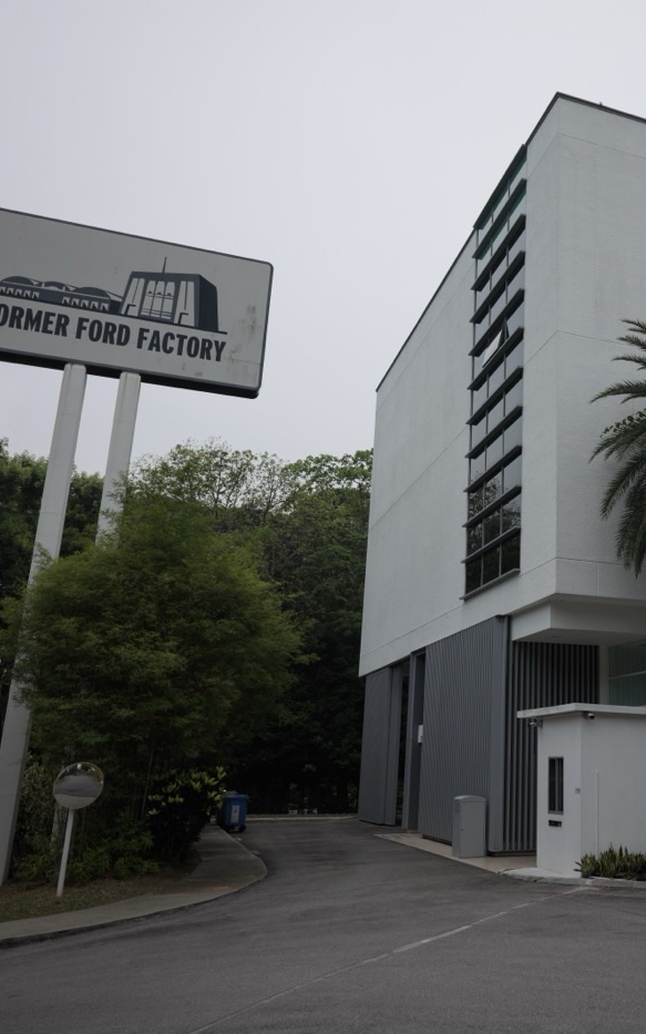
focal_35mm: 32
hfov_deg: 37.3
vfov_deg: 59.6
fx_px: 902
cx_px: 562
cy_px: 504
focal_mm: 28
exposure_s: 1/500
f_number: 4
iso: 200
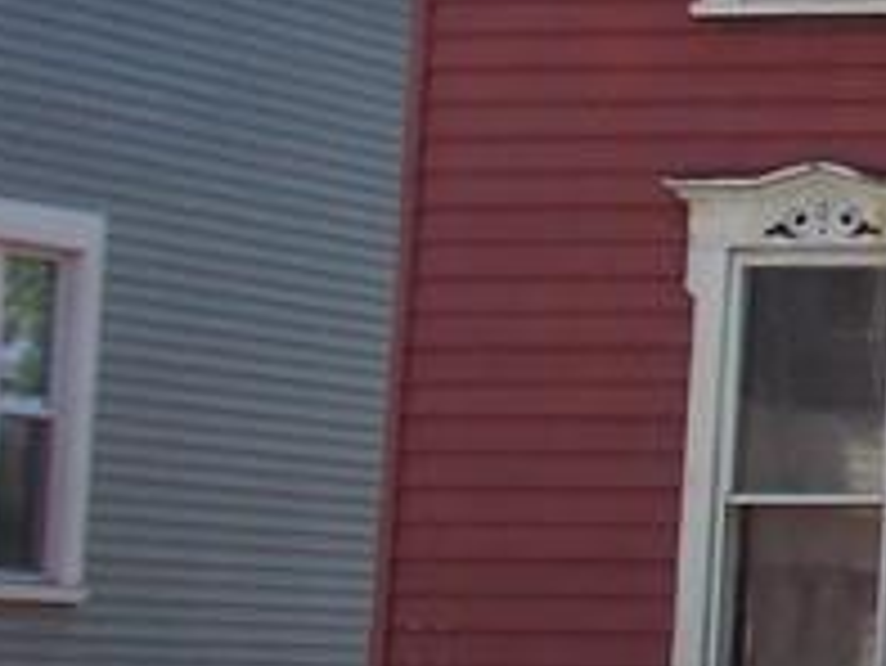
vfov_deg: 8.4
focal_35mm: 177
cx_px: 2055
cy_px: 126
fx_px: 4533
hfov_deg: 9.9
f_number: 3.4
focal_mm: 6.1
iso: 80
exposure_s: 1/400
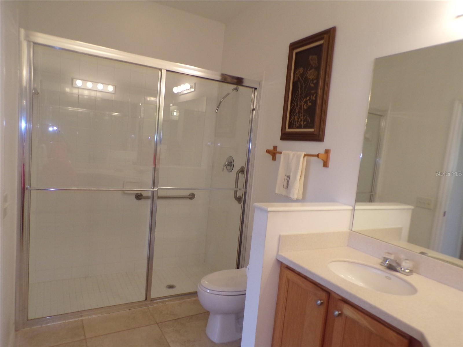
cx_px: 232
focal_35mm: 24
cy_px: 174
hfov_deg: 71.6
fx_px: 321
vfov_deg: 56.8
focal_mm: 4.3
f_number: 3
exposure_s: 1/34
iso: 200
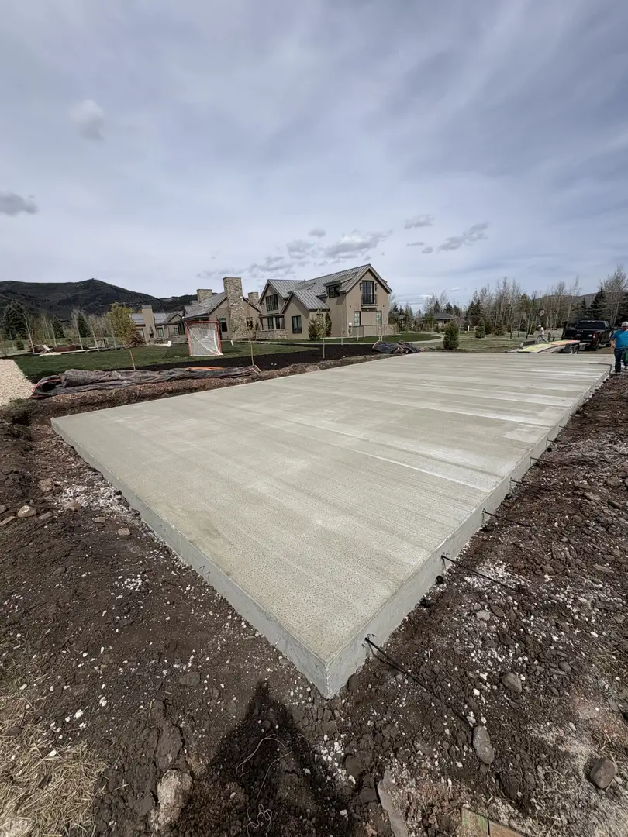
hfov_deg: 85.7
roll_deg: +2.4
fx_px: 339
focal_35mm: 14
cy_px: 418
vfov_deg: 102.1
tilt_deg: -14.9
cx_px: 314
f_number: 2.2
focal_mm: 2.22
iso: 50
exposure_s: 1/3717
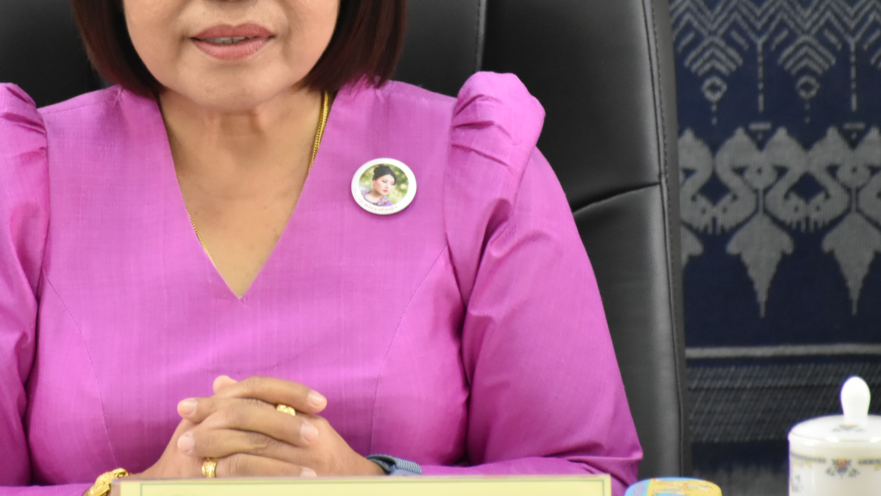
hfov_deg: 6.6
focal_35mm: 329
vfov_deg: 3.7
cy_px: 61
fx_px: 7685
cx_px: 251
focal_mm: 130
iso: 3200
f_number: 5.6
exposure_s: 1/125
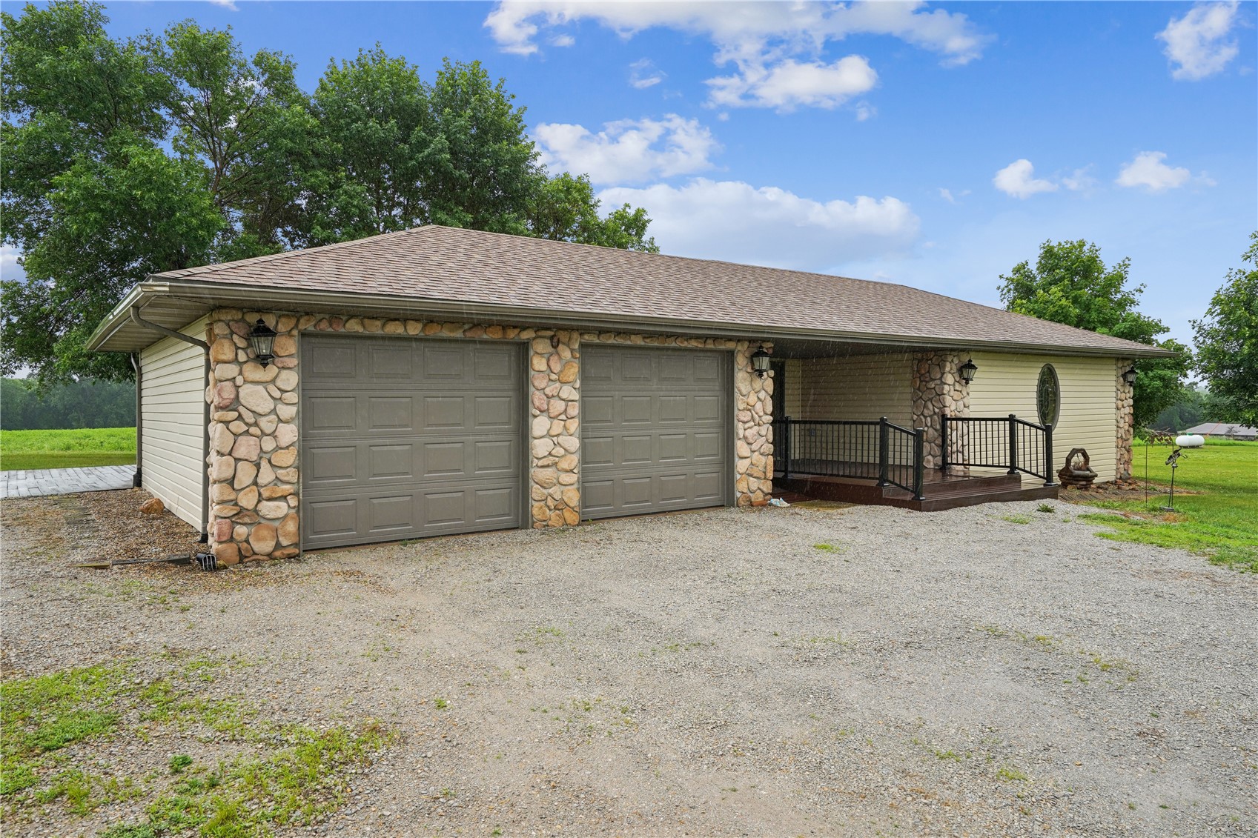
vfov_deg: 55.1
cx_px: 629
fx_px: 804
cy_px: 419
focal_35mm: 23
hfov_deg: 76.1
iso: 400
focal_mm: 23
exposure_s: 1/250
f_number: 9
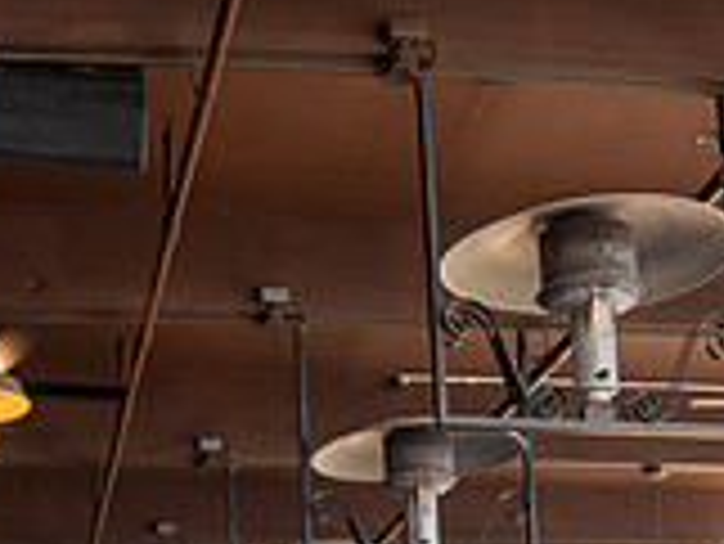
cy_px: 798
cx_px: 310
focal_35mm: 83
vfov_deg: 16.4
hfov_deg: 23.5
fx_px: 1737
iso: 320
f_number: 3.5
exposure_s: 1/100
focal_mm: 24
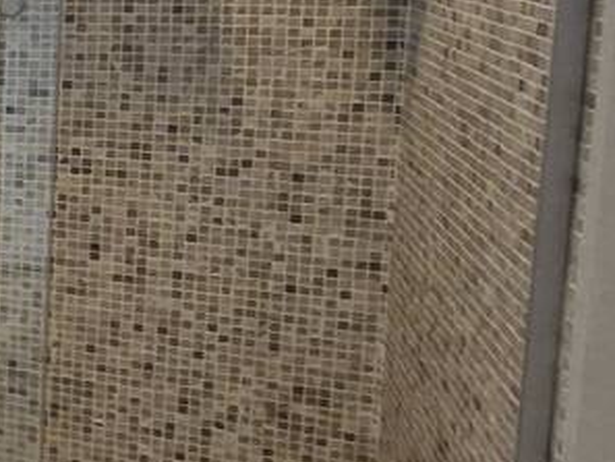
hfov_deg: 18.0
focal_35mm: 63
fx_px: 1120
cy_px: 70
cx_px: -673
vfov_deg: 22.9
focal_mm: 1.74
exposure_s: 1/60
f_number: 2.2
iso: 160
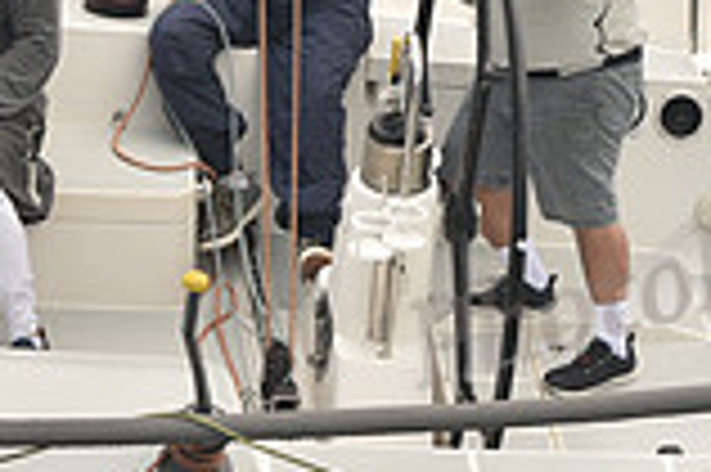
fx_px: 5070
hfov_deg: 8.0
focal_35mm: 257
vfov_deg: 5.3
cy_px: 101
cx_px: 180
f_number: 4
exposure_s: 1/500
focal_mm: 70
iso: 250
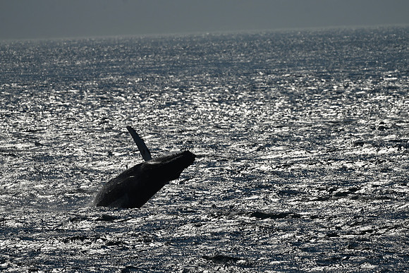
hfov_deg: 3.4
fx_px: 6818
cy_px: 136
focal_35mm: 600
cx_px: 204
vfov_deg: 2.3
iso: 100
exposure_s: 1/1600
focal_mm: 600
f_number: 6.3
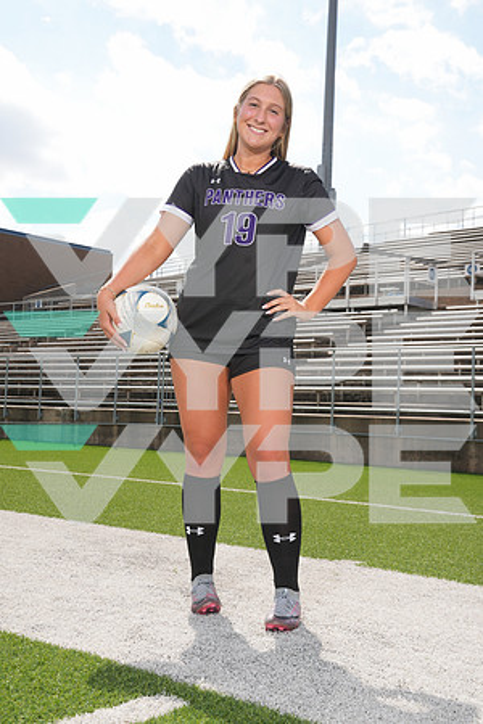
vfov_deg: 42.7
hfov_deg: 29.2
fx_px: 926
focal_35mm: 46
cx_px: 242
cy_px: 362
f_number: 9
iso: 125
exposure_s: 1/200
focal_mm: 46
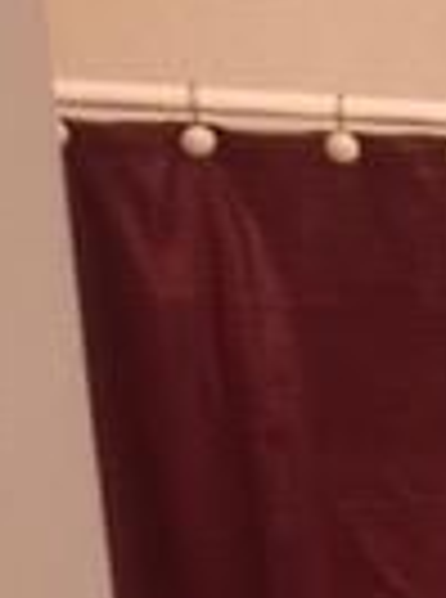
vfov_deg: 12.3
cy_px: 1245
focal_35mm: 140
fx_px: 2417
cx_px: 1059
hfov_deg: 9.4
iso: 64
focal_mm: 4.15
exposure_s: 1/15
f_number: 2.2
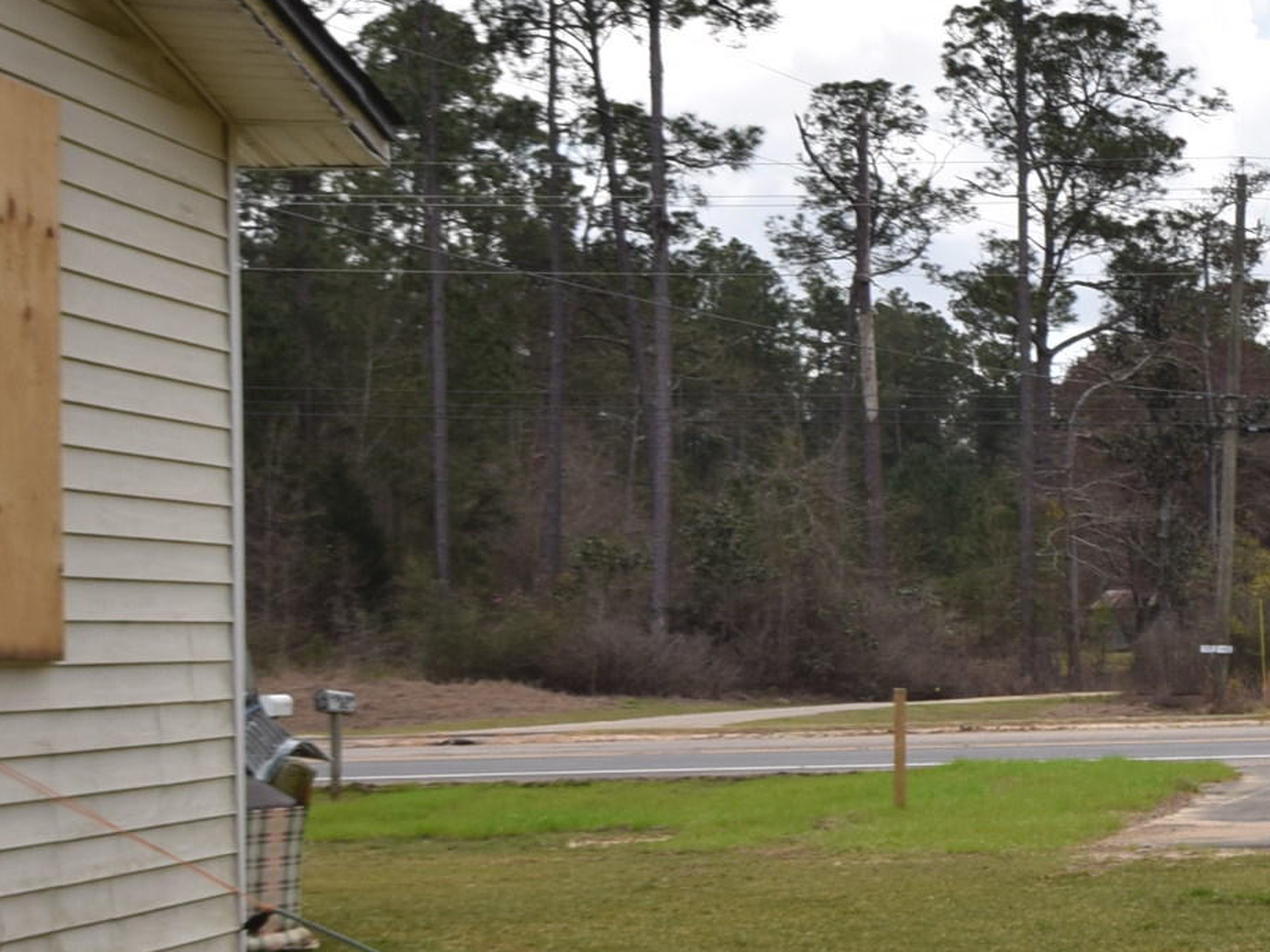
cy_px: 578
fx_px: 3448
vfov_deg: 15.7
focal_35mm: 94
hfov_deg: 18.7
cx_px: 1841
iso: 100
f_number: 9
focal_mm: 20
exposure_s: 1/200
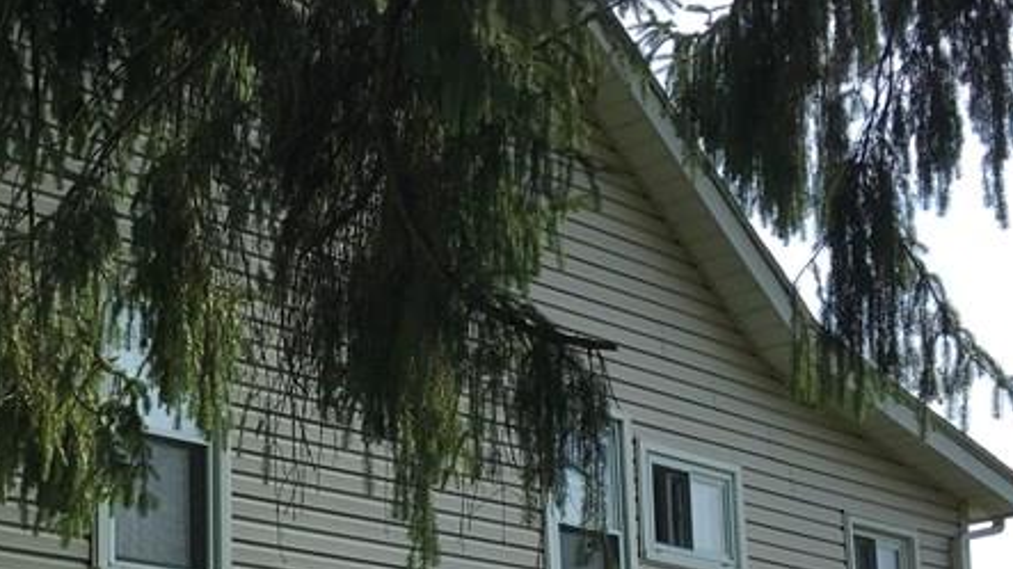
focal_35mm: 73
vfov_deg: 16.2
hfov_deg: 27.9
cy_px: 576
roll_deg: -0.2
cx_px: 94
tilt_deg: +8.5
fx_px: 1960
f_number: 2.2
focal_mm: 4.15
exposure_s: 1/1241
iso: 25
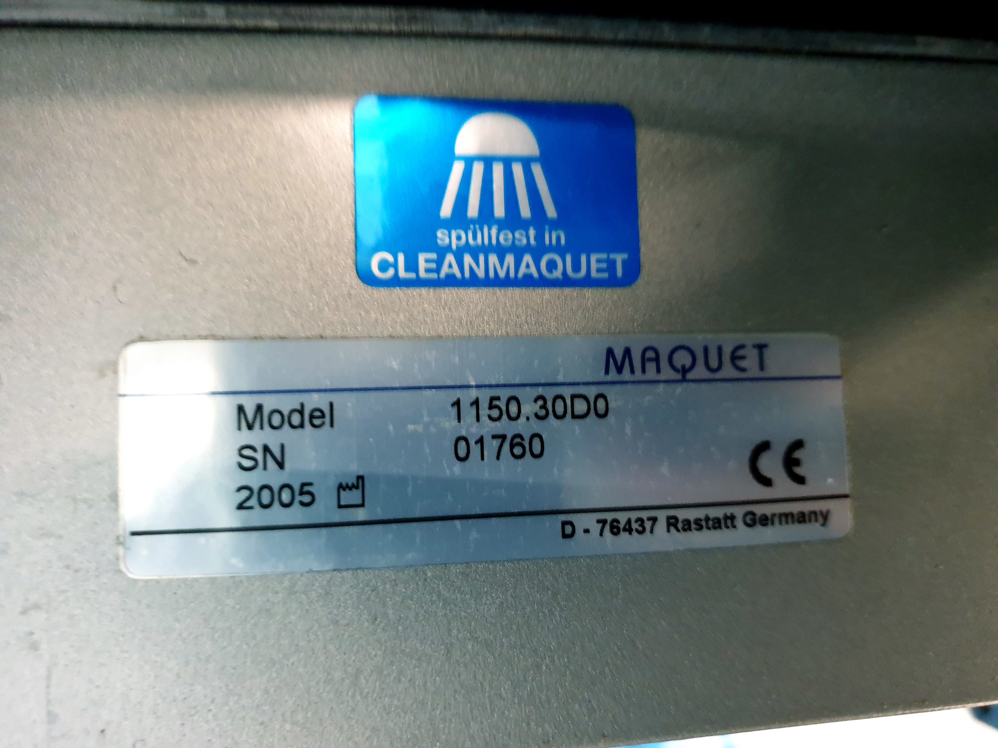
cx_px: 499
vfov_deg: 53.1
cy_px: 374
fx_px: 750
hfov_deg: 67.3
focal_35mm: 26
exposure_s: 1/17
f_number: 1.5
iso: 320
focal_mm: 4.3
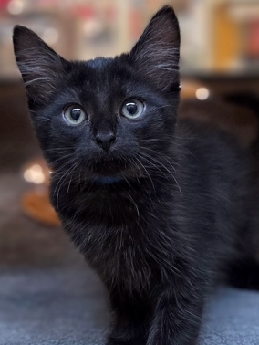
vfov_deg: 53.5
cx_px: 139
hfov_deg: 41.8
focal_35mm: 34
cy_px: 210
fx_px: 339
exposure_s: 1/120
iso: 320
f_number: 1.8
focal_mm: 5.4
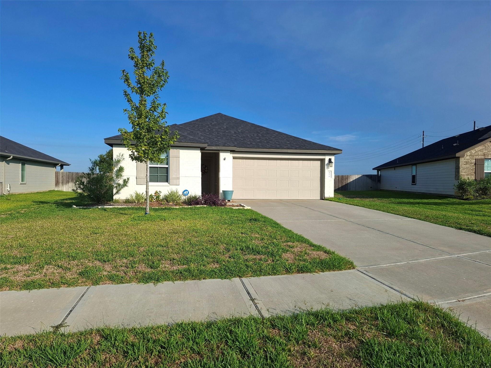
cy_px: 184
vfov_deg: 58.9
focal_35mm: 23
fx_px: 326
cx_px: 246
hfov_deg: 73.9
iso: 50
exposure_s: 1/1504
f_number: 1.8
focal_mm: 5.54
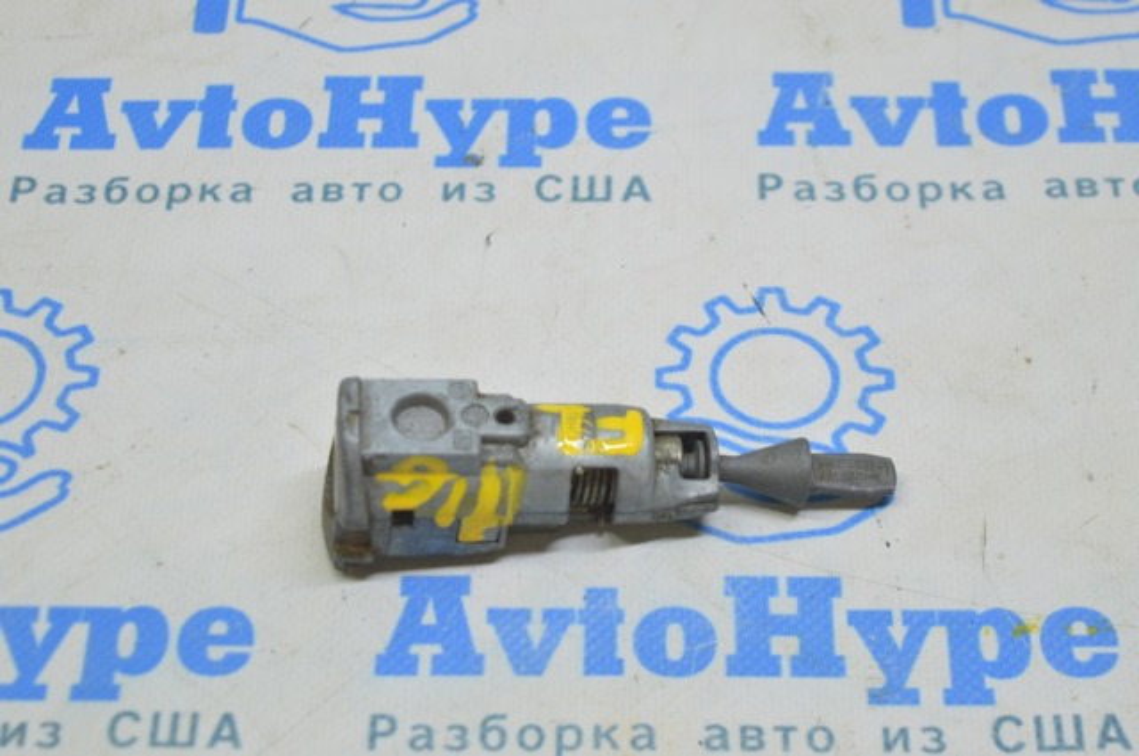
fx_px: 2607
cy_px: 378
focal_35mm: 82
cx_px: 570
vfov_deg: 16.5
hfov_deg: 24.6
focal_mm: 55
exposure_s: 1/20
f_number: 5.6
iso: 400
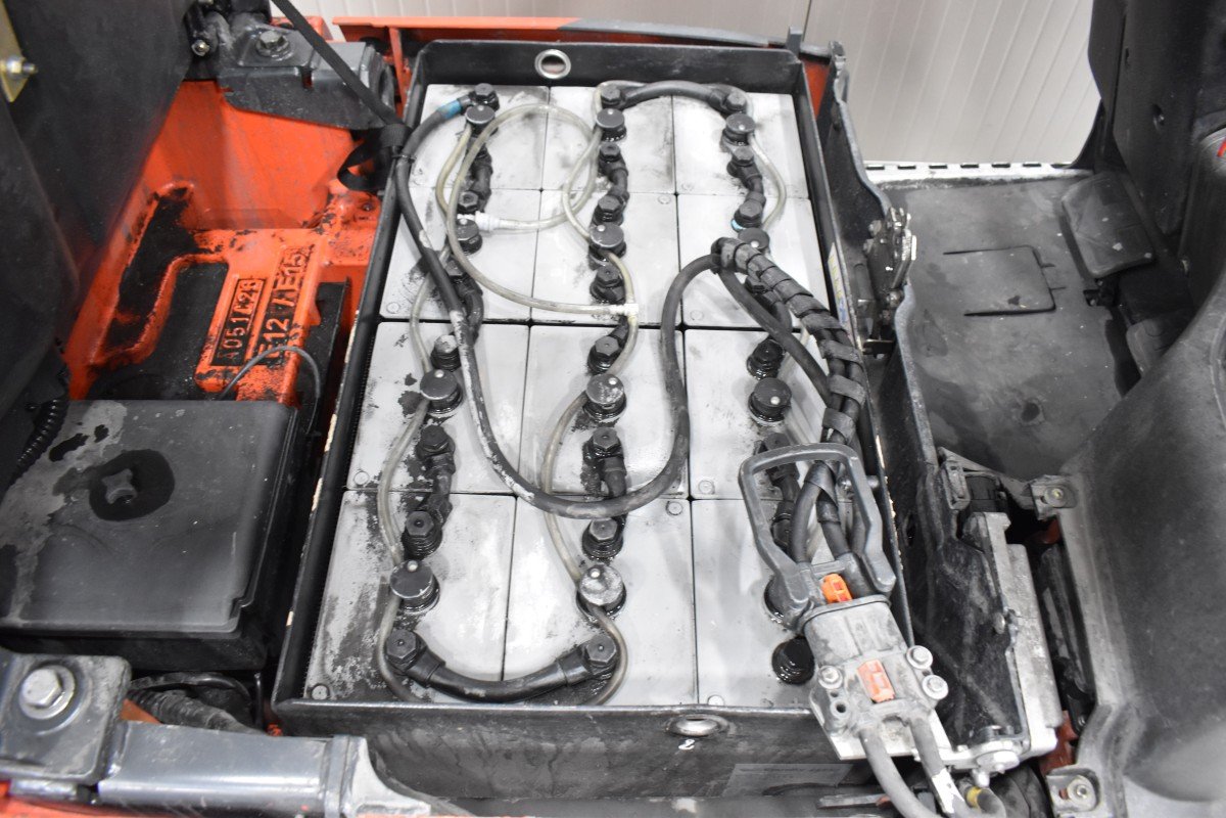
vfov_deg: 47.9
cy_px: 409
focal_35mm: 27
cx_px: 613
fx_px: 919
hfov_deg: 67.4
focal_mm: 18
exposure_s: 1/10
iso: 1600
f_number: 4.5
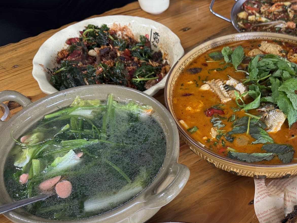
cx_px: 233
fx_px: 352
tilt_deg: -52.2
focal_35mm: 41
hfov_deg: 43.8
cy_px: 169
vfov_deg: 34.4
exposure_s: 1/50
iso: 200
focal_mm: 6.76
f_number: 1.78
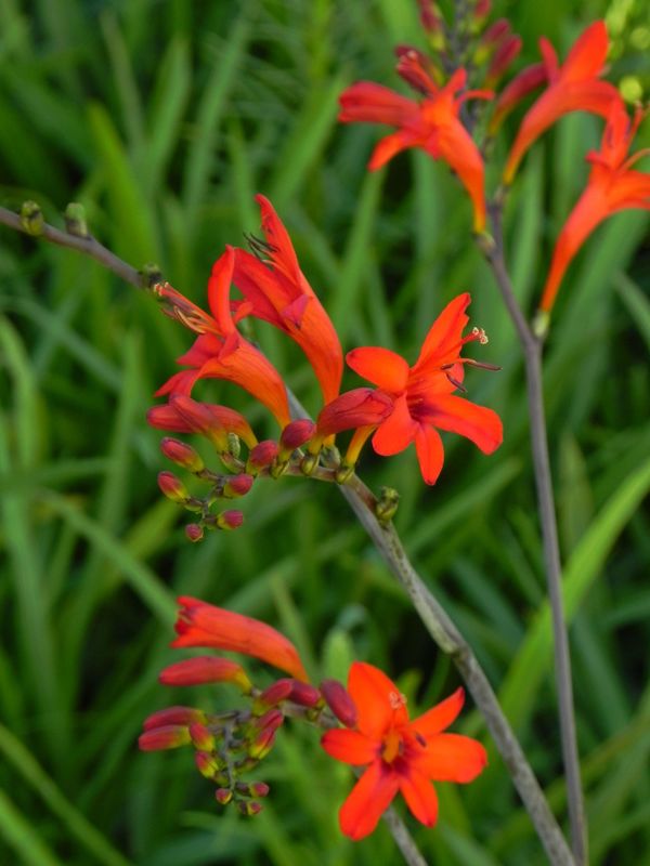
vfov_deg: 10.7
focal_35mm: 184
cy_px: 433
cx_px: 325
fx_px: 4607
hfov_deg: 8.1
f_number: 5
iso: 160
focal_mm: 32.7
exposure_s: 1/200
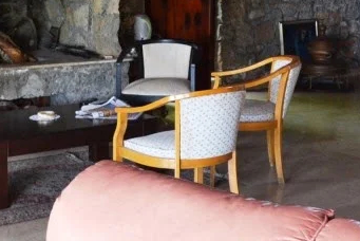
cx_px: 159
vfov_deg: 15.7
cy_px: -108
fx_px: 811
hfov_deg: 25.0
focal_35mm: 81
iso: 500
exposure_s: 1/15
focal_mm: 18
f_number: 3.5
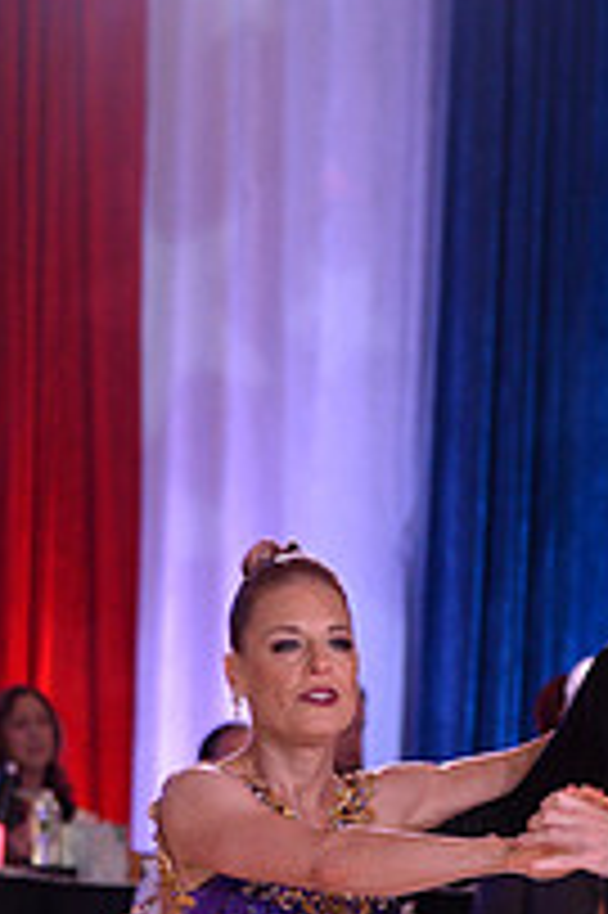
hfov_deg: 4.0
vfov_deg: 6.0
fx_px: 8704
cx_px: 493
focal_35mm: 343
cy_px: 1261
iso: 2000
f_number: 5
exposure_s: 1/250
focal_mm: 120
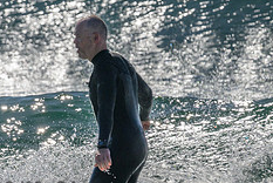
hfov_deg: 1.3
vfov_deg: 0.9
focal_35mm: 1540
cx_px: -40
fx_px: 11693
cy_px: 137
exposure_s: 1/1600
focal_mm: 500
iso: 320
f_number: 11
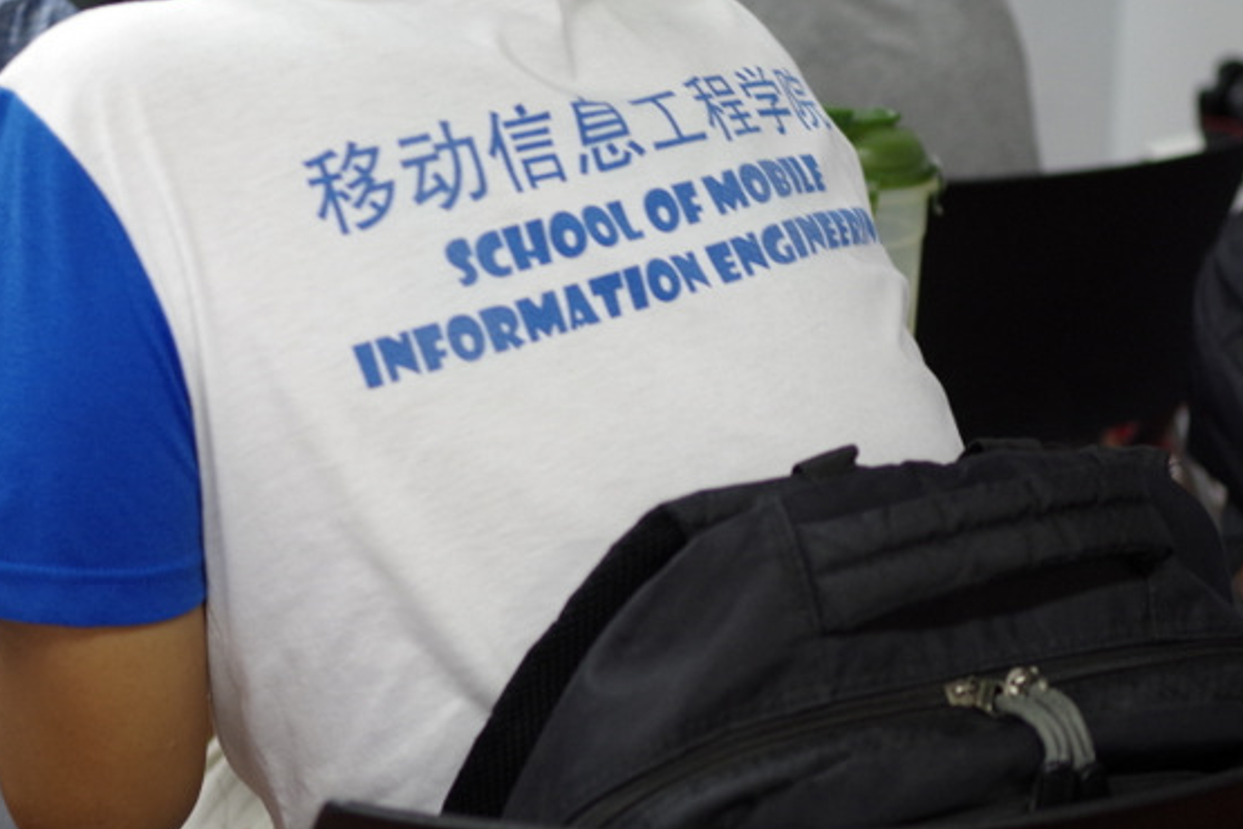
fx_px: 2589
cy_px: 323
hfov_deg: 26.8
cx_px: 399
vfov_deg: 18.2
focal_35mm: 75
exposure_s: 1/50
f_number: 2.4
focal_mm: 35
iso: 800
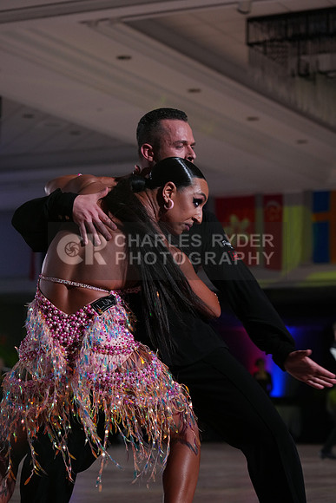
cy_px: 252
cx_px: 168
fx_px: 1441
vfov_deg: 19.8
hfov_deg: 13.3
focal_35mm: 103
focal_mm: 103
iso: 2500
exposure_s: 1/400
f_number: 5
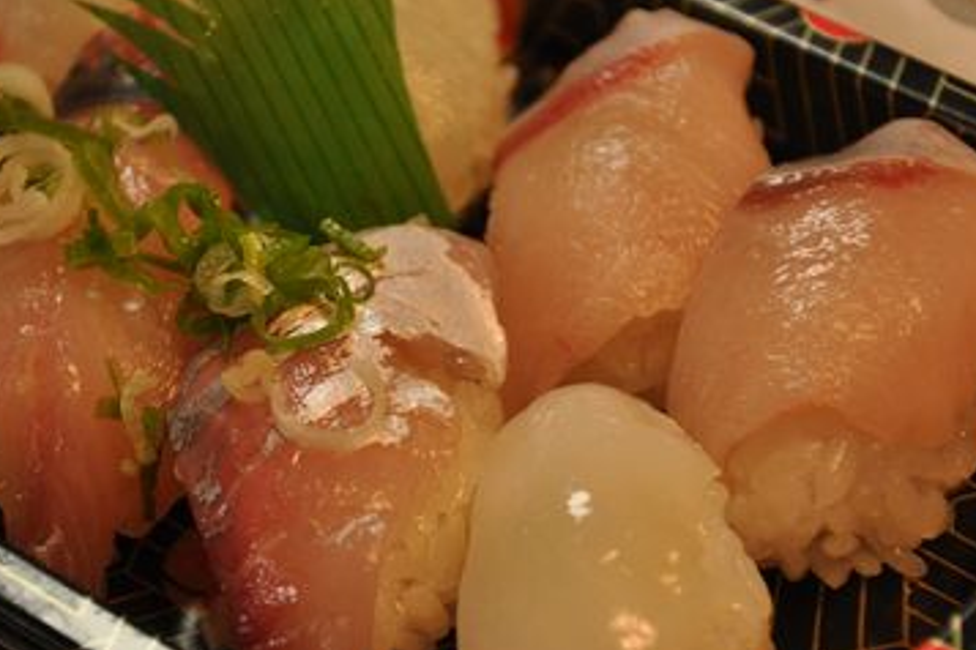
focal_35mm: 168
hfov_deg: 12.2
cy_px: 358
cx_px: 424
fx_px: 4554
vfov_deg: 8.2
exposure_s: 1/40
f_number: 5.3
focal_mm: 80
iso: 800
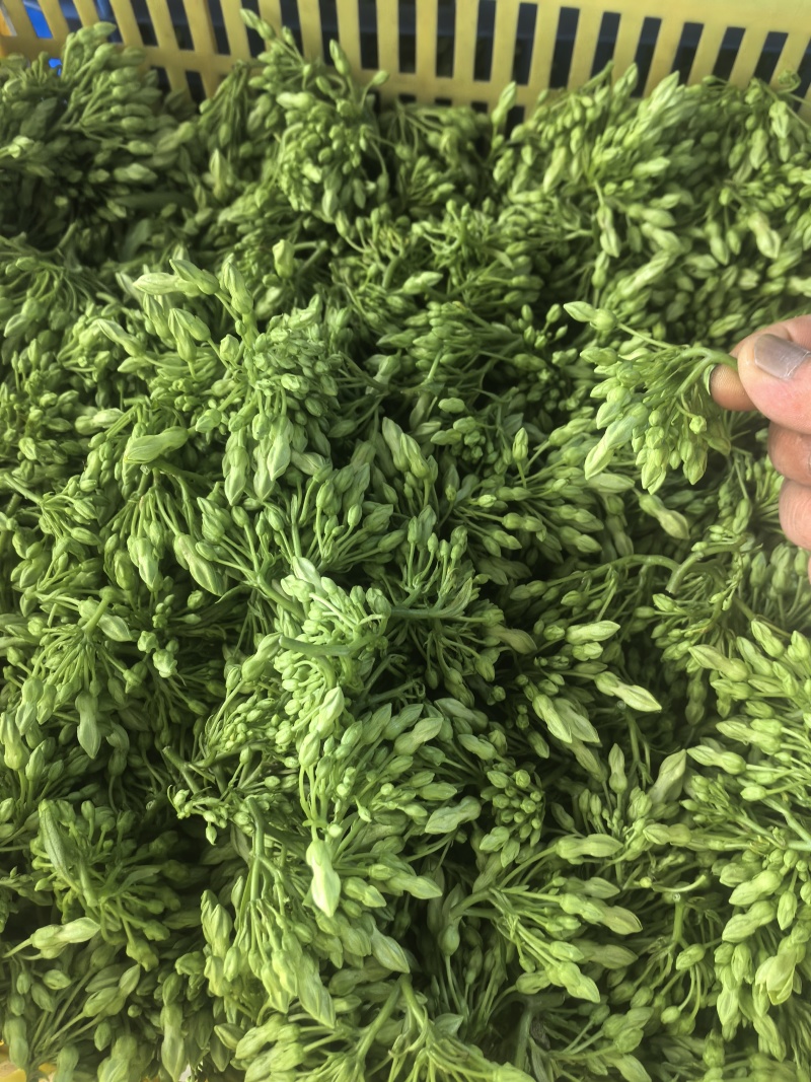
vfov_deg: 65.3
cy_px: 541
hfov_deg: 51.3
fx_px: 844
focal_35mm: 27
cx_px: 406
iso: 400
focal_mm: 5.75
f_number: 2
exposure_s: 1/33.3
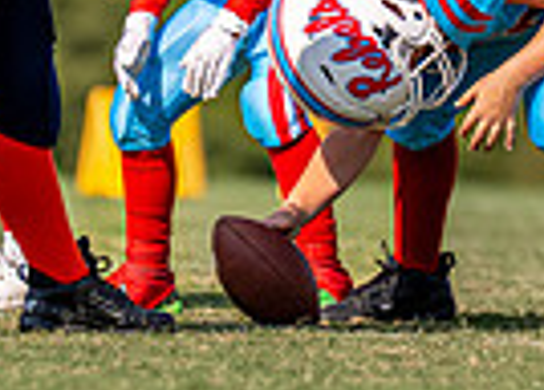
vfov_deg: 1.2
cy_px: 72
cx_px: 382
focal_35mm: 1215
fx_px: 18791
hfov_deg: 1.7
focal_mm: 200
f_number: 2.8
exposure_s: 1/4000
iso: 125
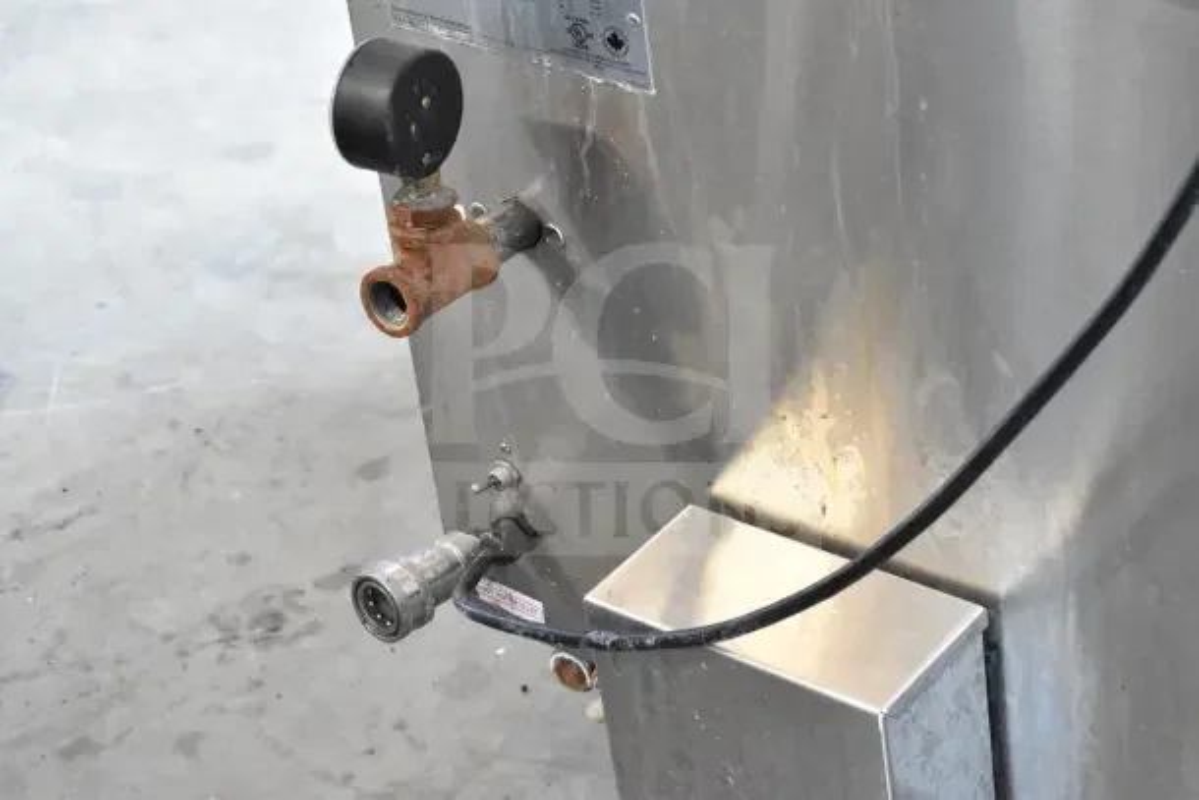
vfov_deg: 16.6
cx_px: 600
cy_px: 400
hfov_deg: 24.6
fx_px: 2748
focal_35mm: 82
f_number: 5.6
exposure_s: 1/100
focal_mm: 55
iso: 9000
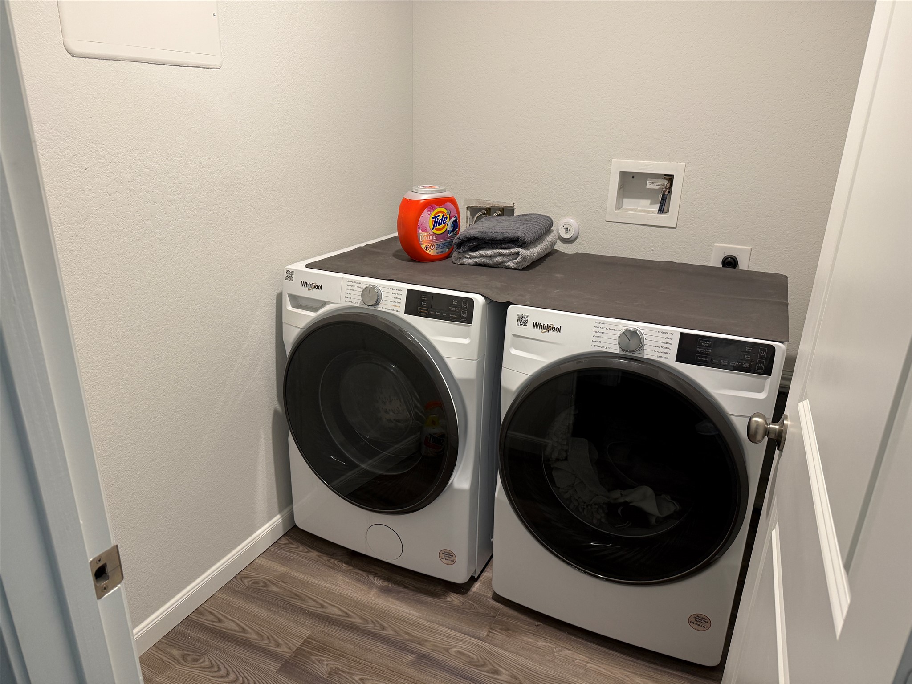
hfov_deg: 71.6
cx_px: 456
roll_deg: -1.3
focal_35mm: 24
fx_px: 632
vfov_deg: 56.8
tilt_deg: -20.6
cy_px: 342
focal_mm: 6.76
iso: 160
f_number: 1.78
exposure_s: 1/60
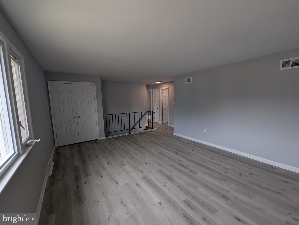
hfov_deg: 106.1
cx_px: 150
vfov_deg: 90.1
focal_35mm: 13
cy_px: 112
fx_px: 112
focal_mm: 1.95
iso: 45
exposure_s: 1/119
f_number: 2.2
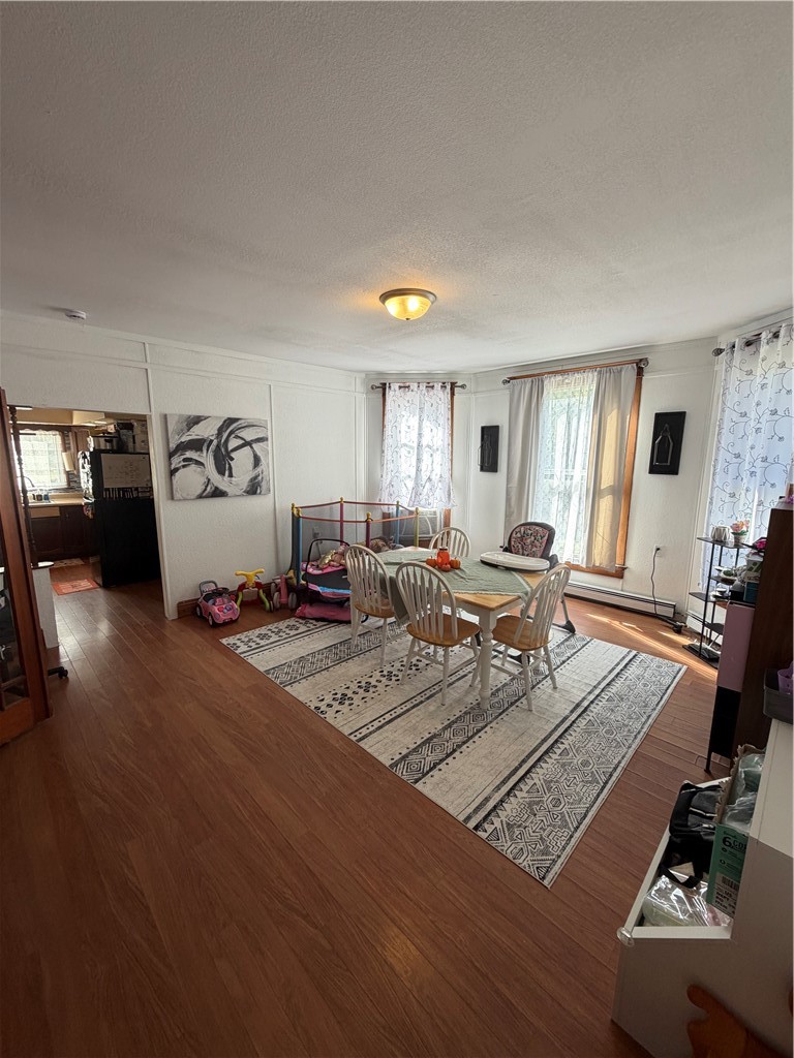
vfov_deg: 102.1
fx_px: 428
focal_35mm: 14
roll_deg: -1.0
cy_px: 529
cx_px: 397
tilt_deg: -9.8
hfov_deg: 85.7
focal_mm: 2.22
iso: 125
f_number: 2.2
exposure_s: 1/121
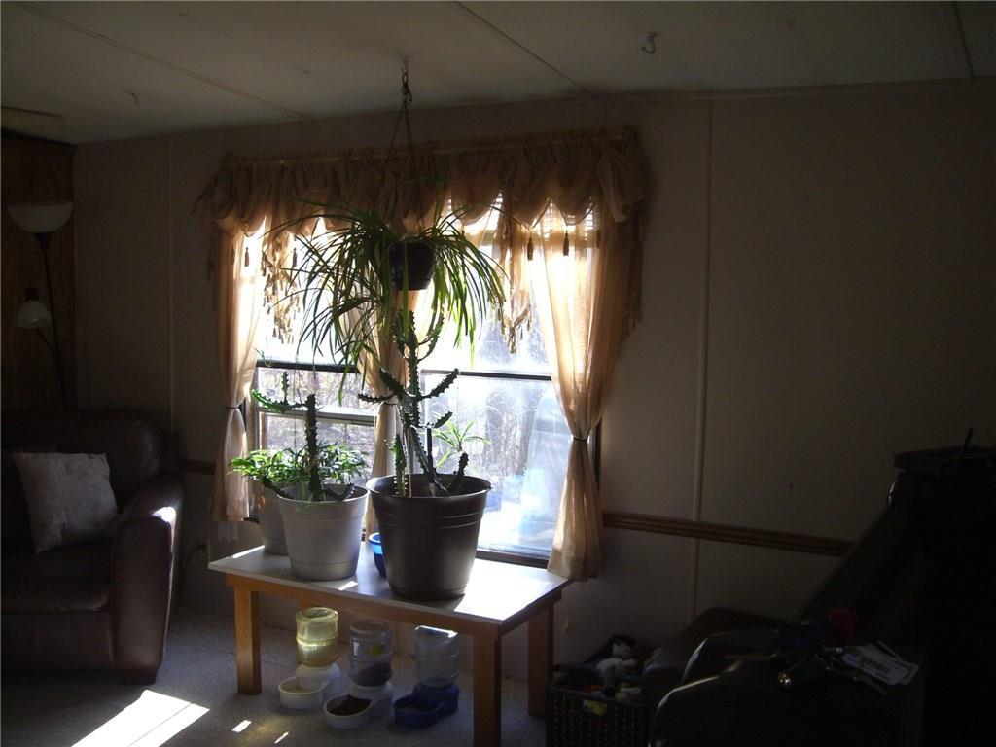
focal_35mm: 38
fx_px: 1093
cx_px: 498
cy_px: 374
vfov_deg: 37.7
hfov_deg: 49.0
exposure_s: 1/160
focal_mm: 6.2
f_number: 2.7
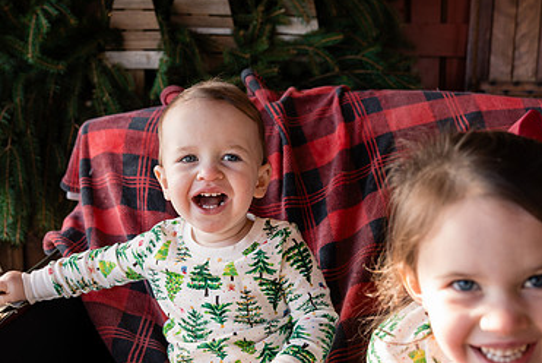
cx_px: 295
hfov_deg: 39.5
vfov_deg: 26.9
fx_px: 753
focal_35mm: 50
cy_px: 229
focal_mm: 32
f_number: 4
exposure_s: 1/250
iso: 400
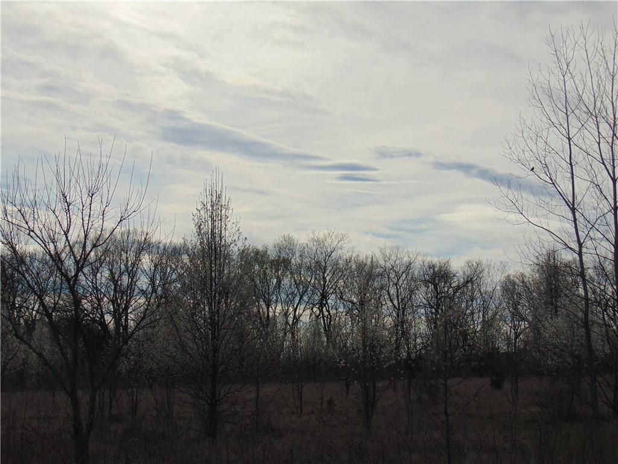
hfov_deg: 32.2
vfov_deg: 24.4
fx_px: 1071
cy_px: 232
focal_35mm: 60
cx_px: 309
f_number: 9.3
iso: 80
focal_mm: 10.8
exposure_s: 1/640
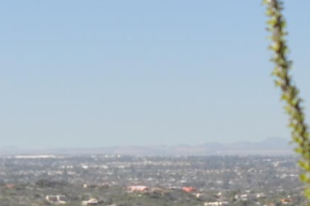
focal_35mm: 253
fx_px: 2175
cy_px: 357
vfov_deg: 5.3
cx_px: 258
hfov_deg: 8.1
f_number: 7.1
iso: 200
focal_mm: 24
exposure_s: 1/200
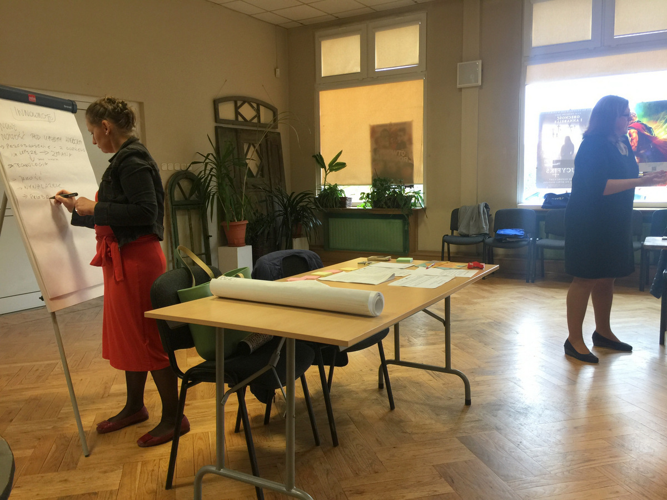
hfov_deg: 61.7
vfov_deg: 48.2
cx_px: 334
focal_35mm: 29
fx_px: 559
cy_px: 250
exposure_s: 1/17
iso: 40
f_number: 2.2
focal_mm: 4.15
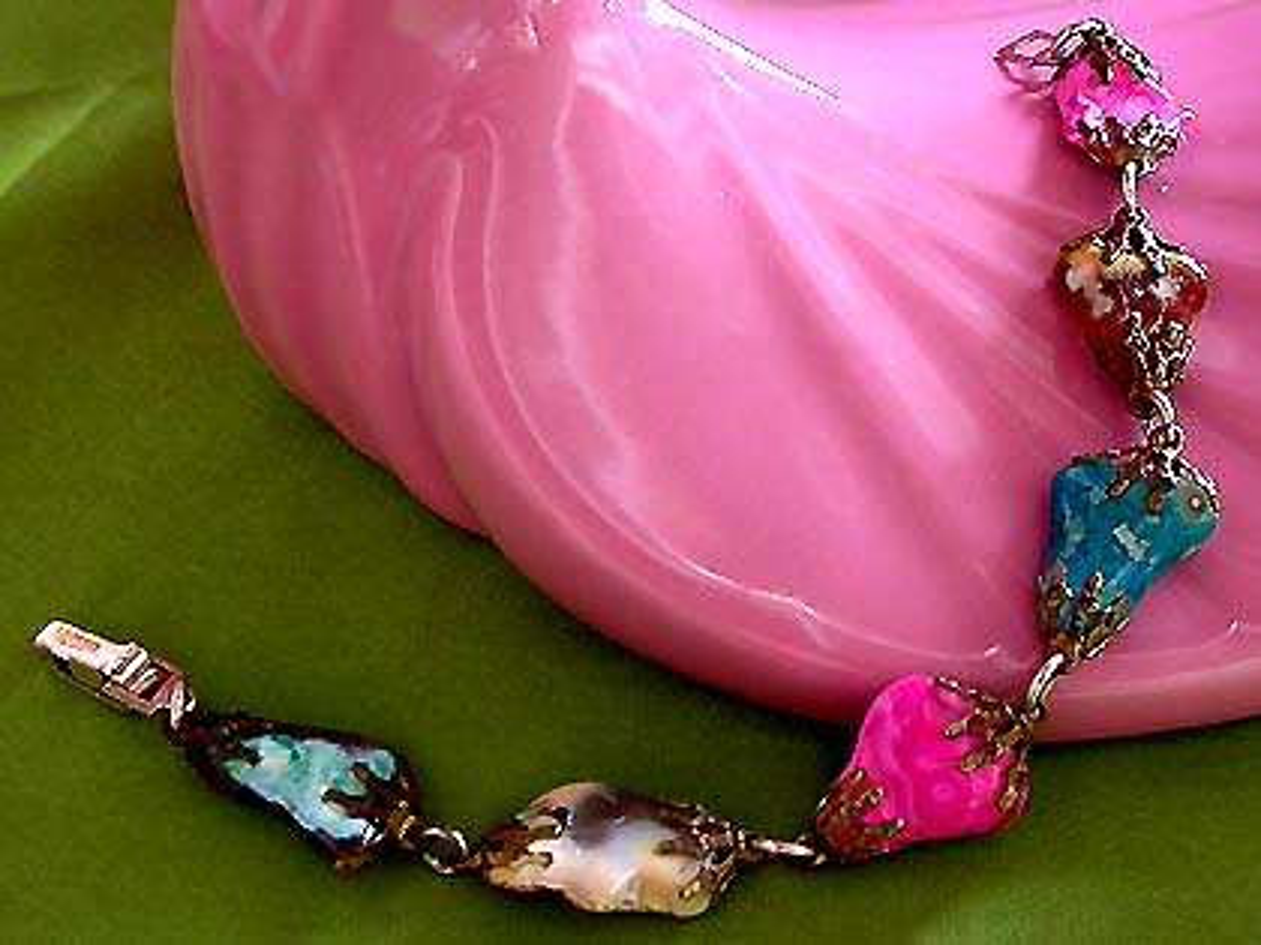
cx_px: 630
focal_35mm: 38
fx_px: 1384
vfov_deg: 37.7
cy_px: 472
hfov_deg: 49.0
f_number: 2.6
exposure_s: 1/10.2
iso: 100
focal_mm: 7.85
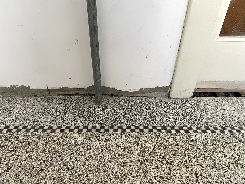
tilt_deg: -36.5
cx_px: 122
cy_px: 92
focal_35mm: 26
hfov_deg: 67.3
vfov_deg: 53.1
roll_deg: -1.8
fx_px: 184
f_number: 1.8
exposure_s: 1/60
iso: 250
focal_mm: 4.25
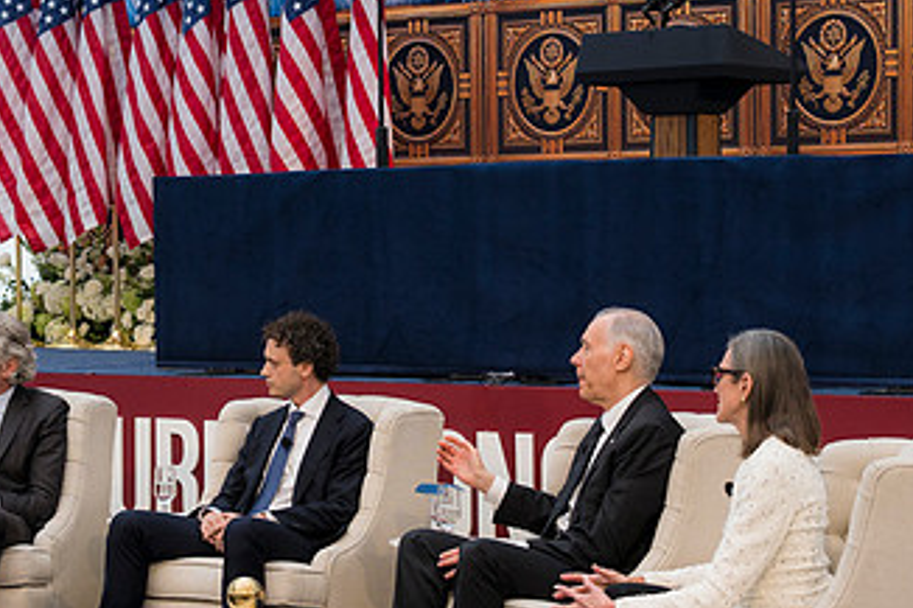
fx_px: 2890
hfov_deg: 17.9
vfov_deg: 12.0
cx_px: 280
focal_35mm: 114
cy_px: 415
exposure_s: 1/160
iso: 180
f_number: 4
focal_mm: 43
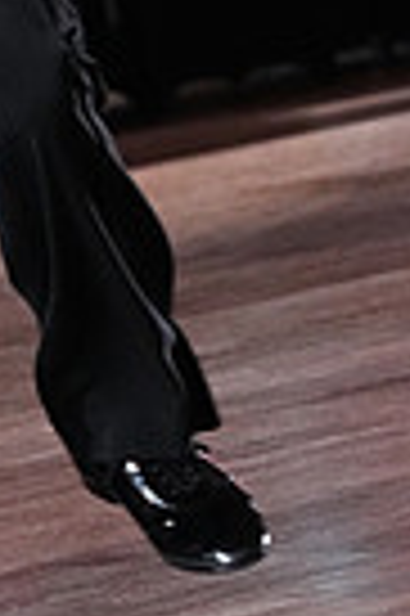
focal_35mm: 629
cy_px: -355
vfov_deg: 3.3
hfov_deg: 2.2
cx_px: -336
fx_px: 10772
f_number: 5
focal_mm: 148
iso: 8000
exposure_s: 1/400
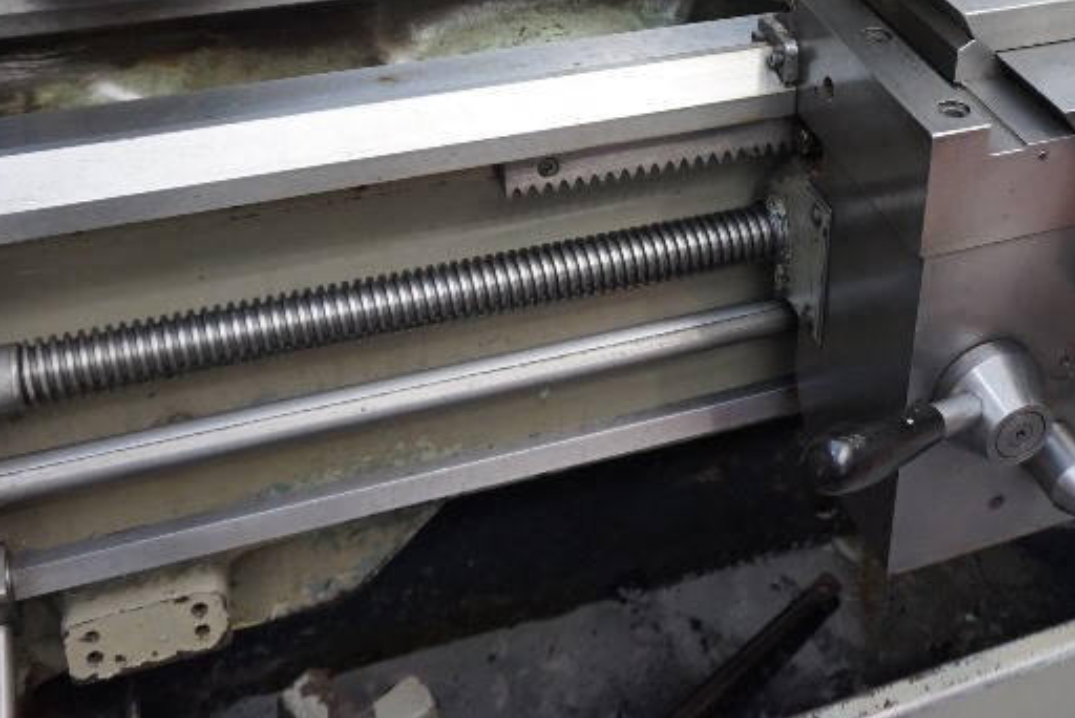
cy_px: 7
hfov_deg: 40.0
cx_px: 798
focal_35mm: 48
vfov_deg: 26.7
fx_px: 1434
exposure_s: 1/160
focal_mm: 16
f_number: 4
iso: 1000
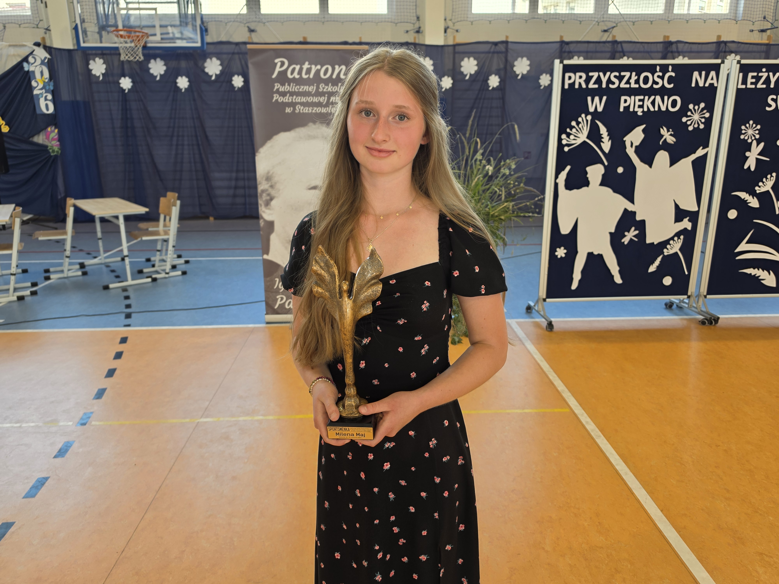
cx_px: 390
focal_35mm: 23
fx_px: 518
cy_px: 292
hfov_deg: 73.9
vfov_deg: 58.9
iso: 64
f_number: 1.4
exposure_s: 1/100
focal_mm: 6.5
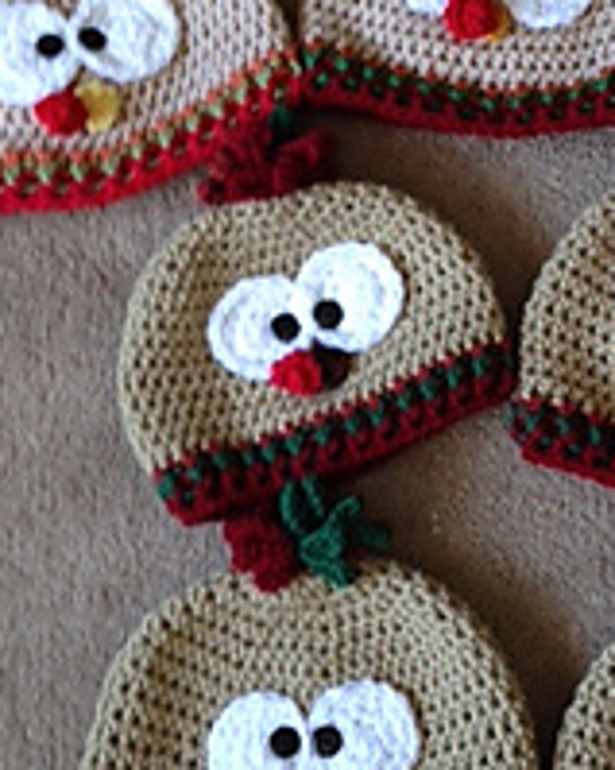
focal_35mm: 81
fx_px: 1844
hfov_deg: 18.7
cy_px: 267
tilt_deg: -78.1
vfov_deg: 23.5
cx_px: 497
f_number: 2.4
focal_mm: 4.12
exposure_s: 1/20
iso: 80
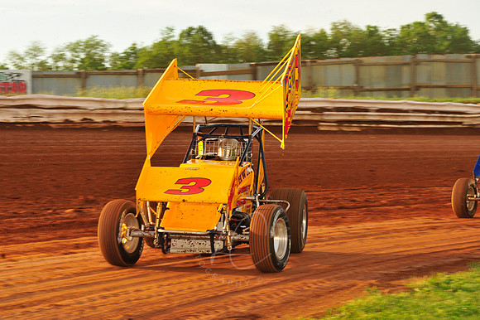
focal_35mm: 100
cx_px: 240
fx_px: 1333
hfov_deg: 20.4
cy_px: 160
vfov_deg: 13.7
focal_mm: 100
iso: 400
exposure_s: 1/320
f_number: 8
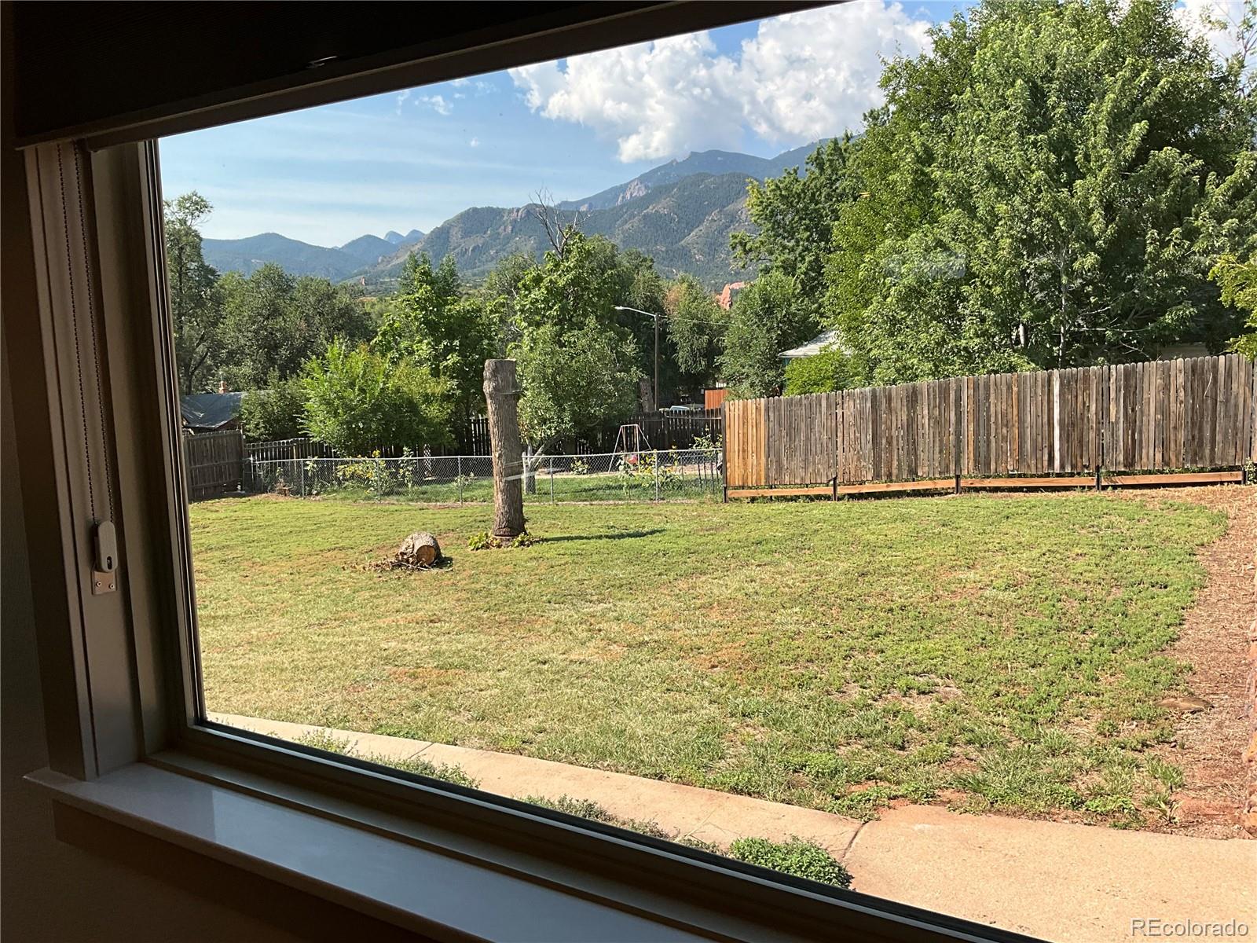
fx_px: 1053
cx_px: 628
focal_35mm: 29
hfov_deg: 61.7
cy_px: 472
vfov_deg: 48.2
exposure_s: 1/869
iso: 25
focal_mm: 3
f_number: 1.8
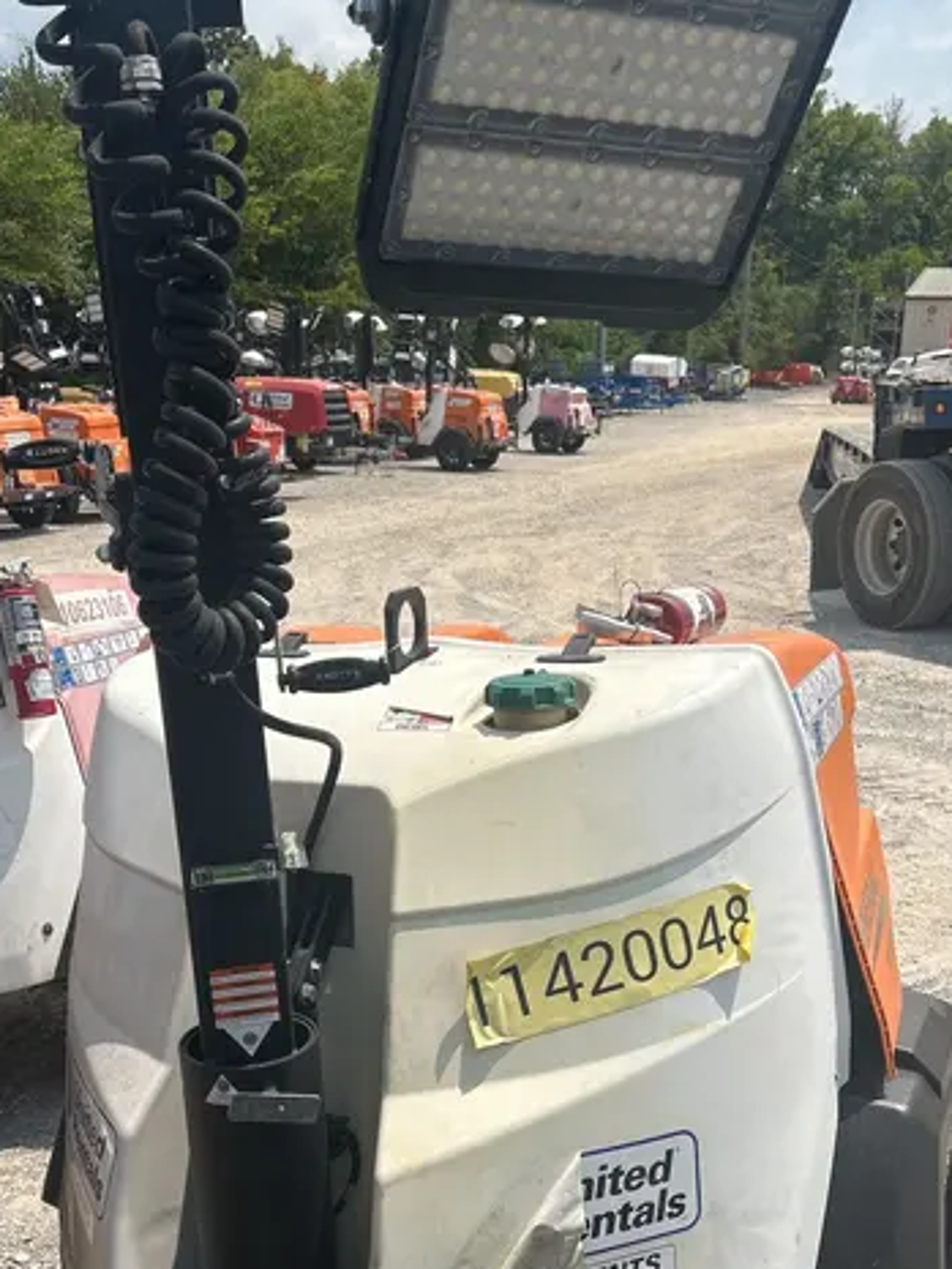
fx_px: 1503
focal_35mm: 41
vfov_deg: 44.9
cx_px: 431
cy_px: 869
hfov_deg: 35.1
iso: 50
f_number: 1.5
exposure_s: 1/5882
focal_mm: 5.7
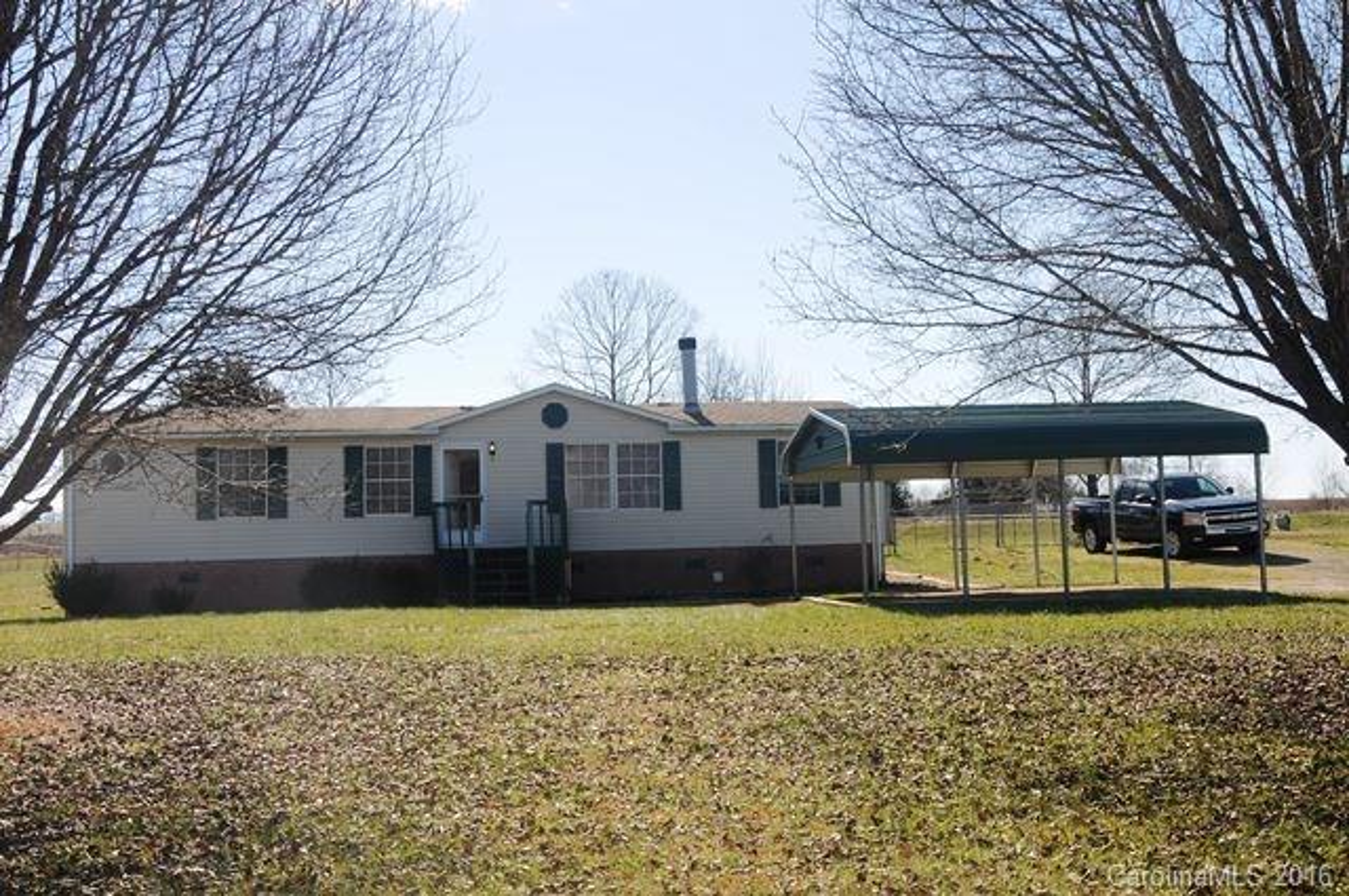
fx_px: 1460
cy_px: 448
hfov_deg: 49.6
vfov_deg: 34.1
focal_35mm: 39
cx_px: 674
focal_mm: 26
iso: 200
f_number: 10
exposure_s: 1/250
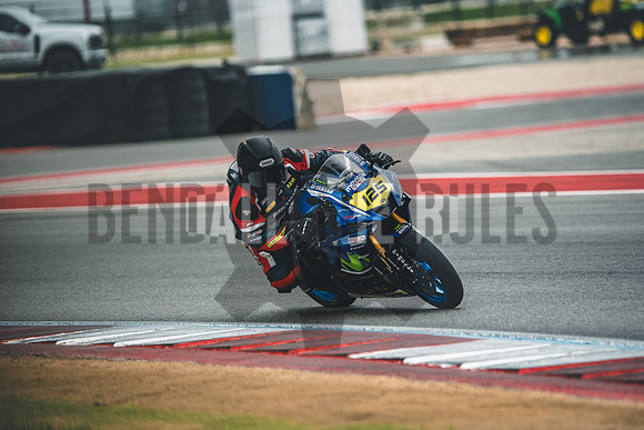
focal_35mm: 300
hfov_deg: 6.9
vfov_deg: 4.6
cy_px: 215
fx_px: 5368
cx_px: 322
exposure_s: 1/3200
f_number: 2
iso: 1000
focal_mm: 200
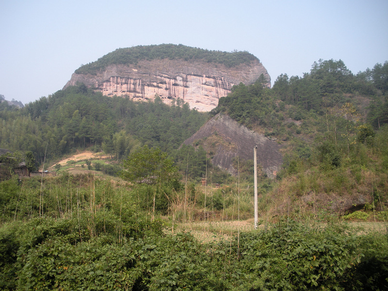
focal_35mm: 36
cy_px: 146
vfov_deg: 39.7
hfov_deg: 51.4
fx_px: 404
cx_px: 194
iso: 64
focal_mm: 6.3
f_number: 3.5
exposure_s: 1/362
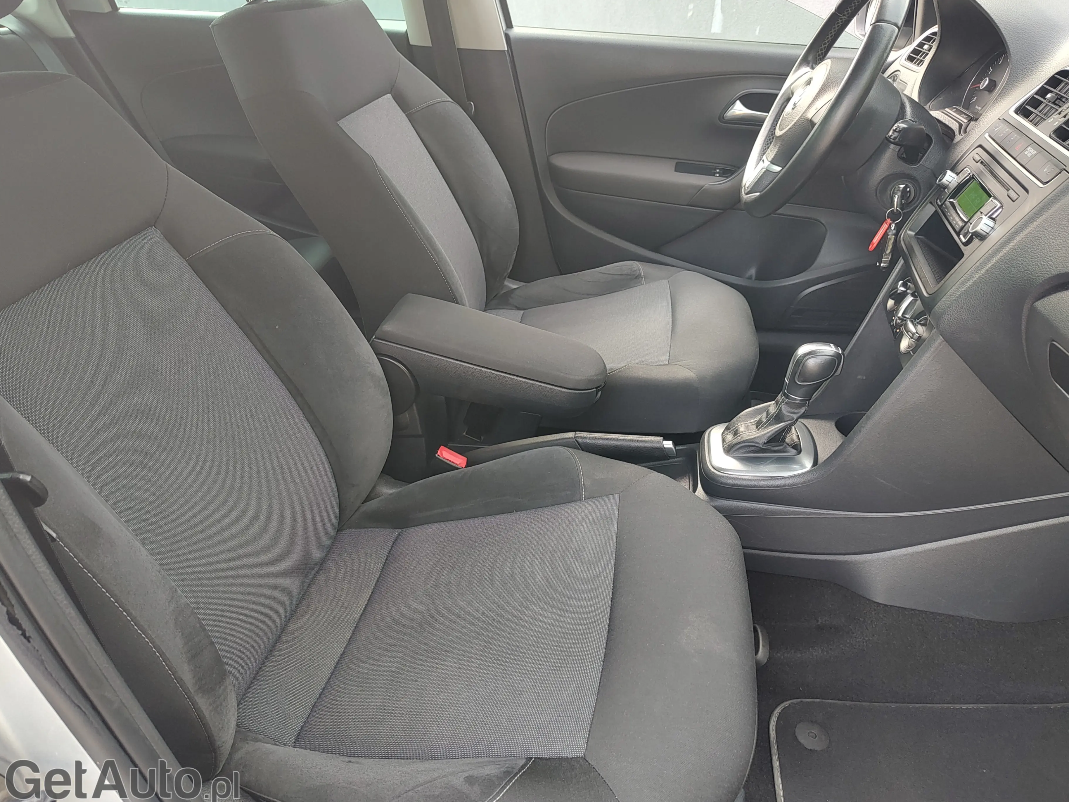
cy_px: 394
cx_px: 512
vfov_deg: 56.8
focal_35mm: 24
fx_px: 741
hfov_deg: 71.6
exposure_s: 1/100
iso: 200
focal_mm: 5.56
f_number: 1.8
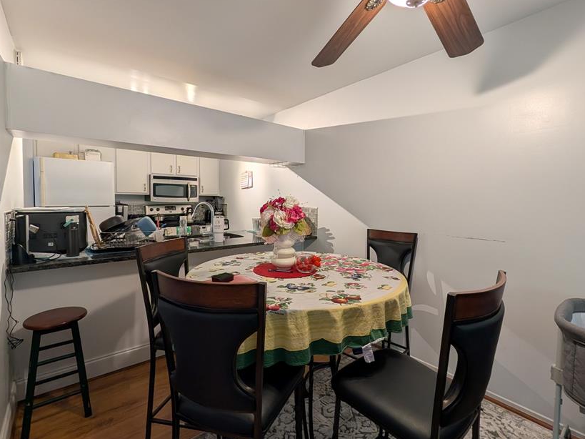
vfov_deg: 81.7
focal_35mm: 15
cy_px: 212
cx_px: 291
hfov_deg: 98.2
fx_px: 253
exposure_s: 1/60
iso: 67
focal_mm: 2.02
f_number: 1.7
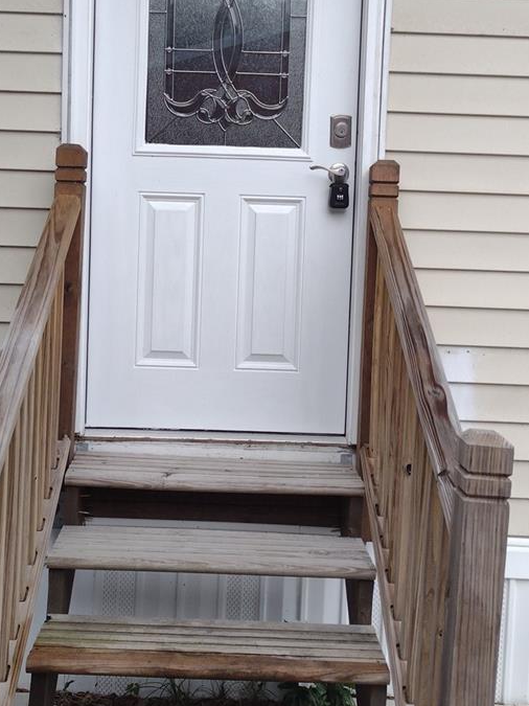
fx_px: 978
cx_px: 212
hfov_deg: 30.2
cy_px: 272
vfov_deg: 39.4
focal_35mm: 48
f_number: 1.7
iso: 100
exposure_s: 1/520
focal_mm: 4.71
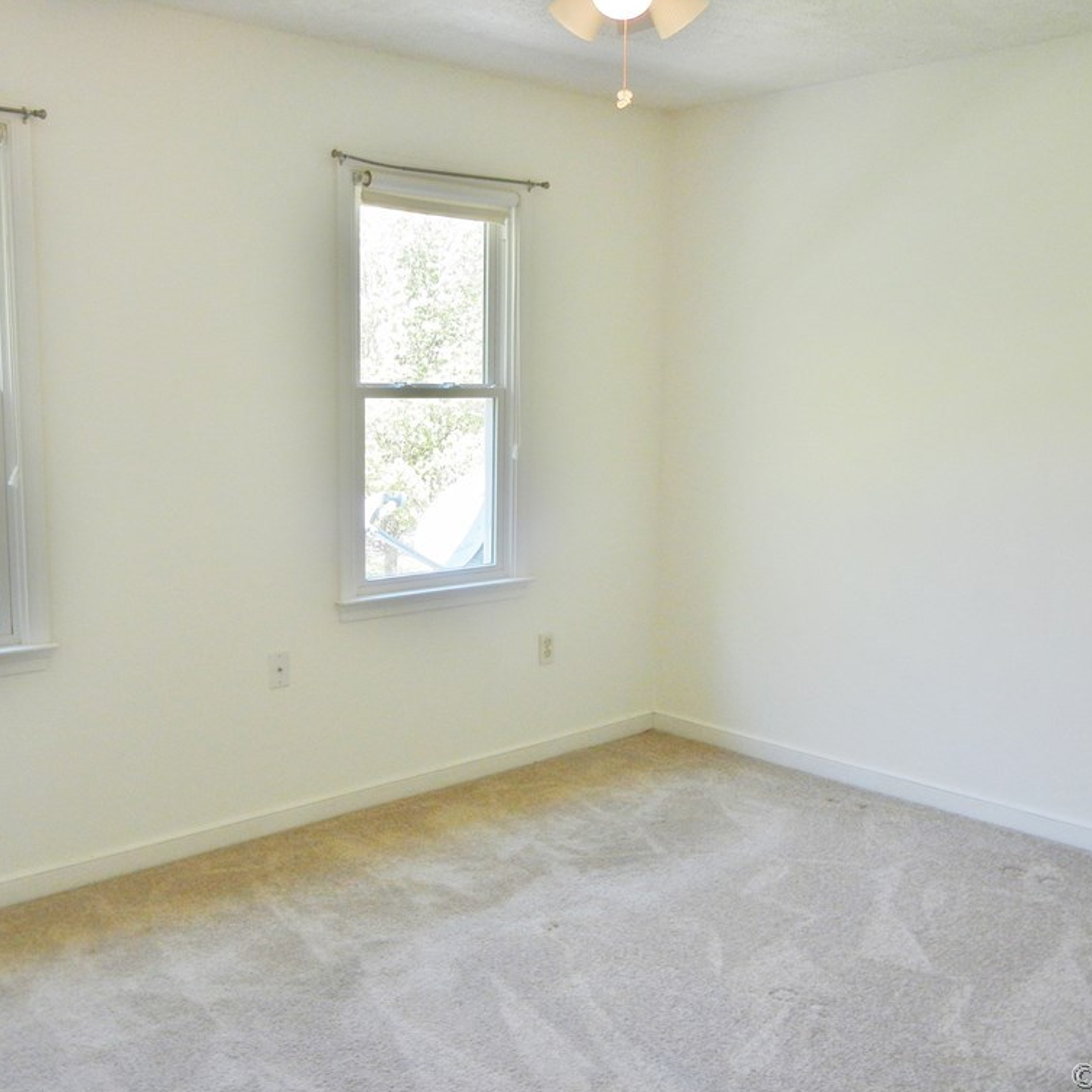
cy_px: 543
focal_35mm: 36
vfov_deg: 46.0
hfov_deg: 46.0
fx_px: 1285
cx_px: 495
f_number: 3.5
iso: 160
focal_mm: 5.4
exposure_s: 1/85.3
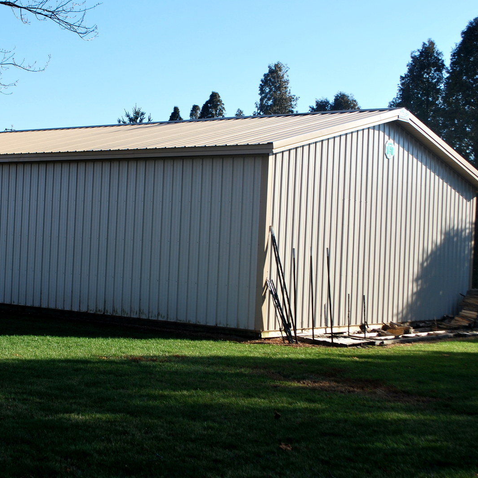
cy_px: 237
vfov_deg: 27.7
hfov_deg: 27.4
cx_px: 121
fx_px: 969
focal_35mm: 62
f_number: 7.1
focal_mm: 32
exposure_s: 1/200
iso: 100
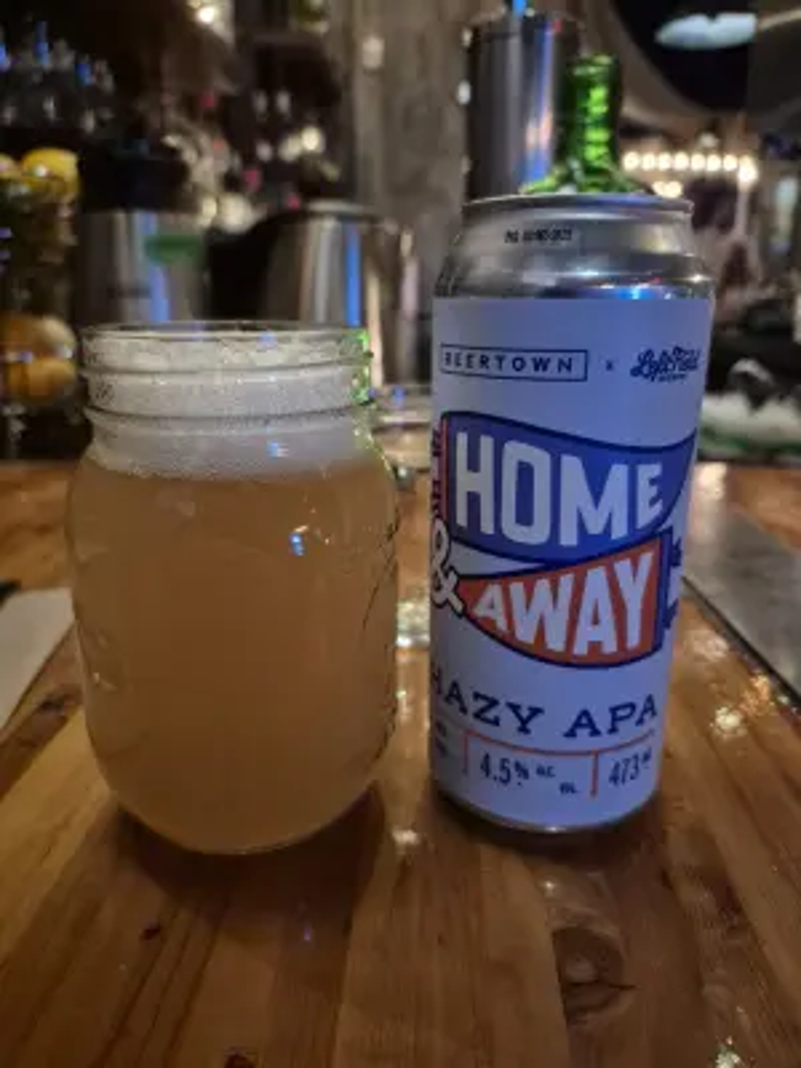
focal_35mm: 23
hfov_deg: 58.9
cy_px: 534
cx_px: 400
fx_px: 710
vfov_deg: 73.9
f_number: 1.8
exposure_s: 1/24
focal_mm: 5.4
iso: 1600
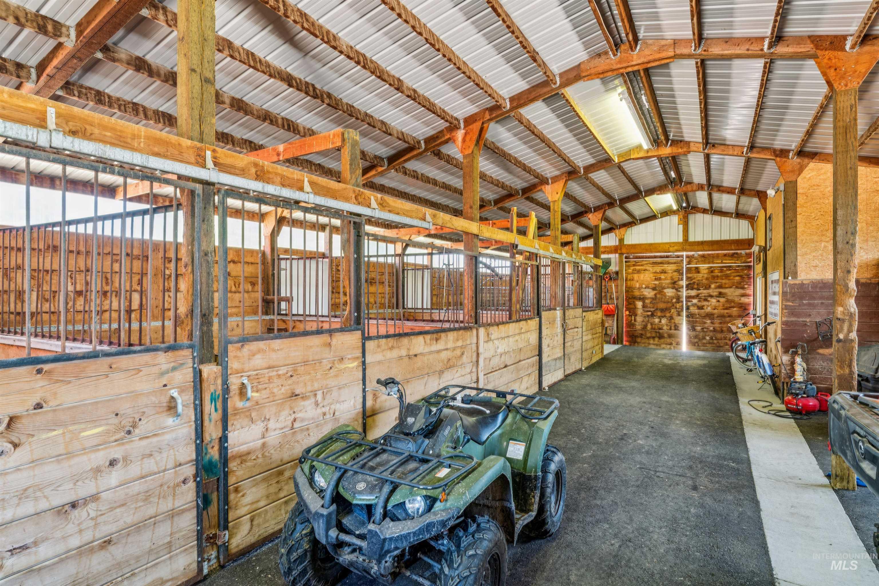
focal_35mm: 20
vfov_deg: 63.2
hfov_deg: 85.4
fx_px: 476
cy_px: 293
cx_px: 440
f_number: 13
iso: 400
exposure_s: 1/3.33
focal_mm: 19.5
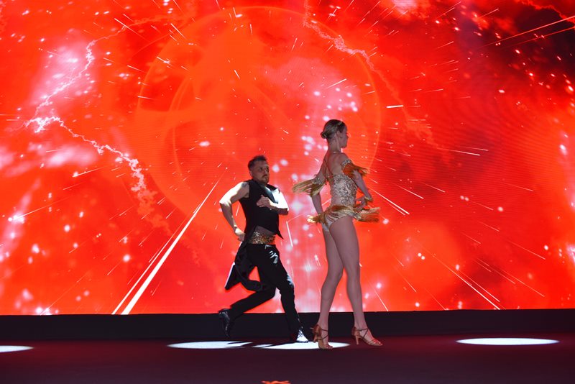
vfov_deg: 33.4
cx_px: 288
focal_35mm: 40
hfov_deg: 48.4
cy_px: 192
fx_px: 639
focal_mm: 40
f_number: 4
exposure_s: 1/160
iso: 640
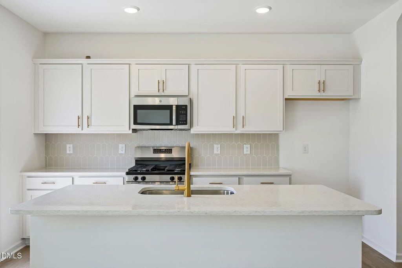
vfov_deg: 47.2
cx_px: 201
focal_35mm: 28
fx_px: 307
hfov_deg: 66.4
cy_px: 134
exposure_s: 1/30
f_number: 8
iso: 100
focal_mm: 27.5
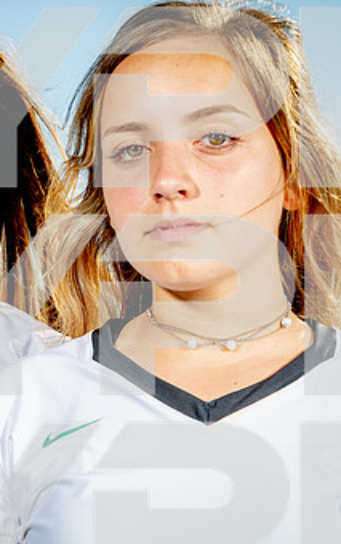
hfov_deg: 14.7
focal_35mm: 88
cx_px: 48
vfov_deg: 23.5
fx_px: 1306
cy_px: 289
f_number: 9
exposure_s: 1/125
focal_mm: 45
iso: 100
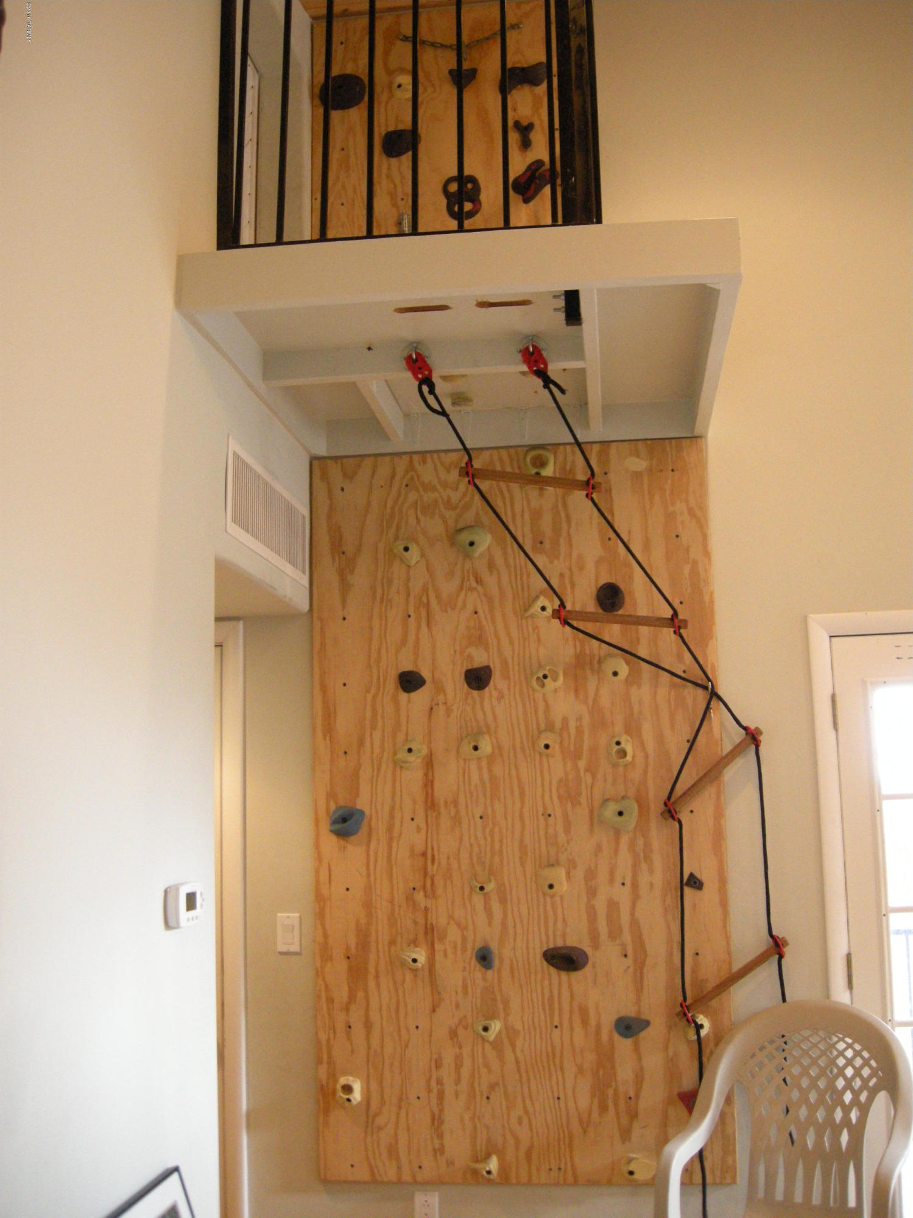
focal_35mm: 35
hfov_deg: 40.7
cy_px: 609
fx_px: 1231
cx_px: 456
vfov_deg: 52.6
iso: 400
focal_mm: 7.5
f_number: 2.7
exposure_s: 1/30
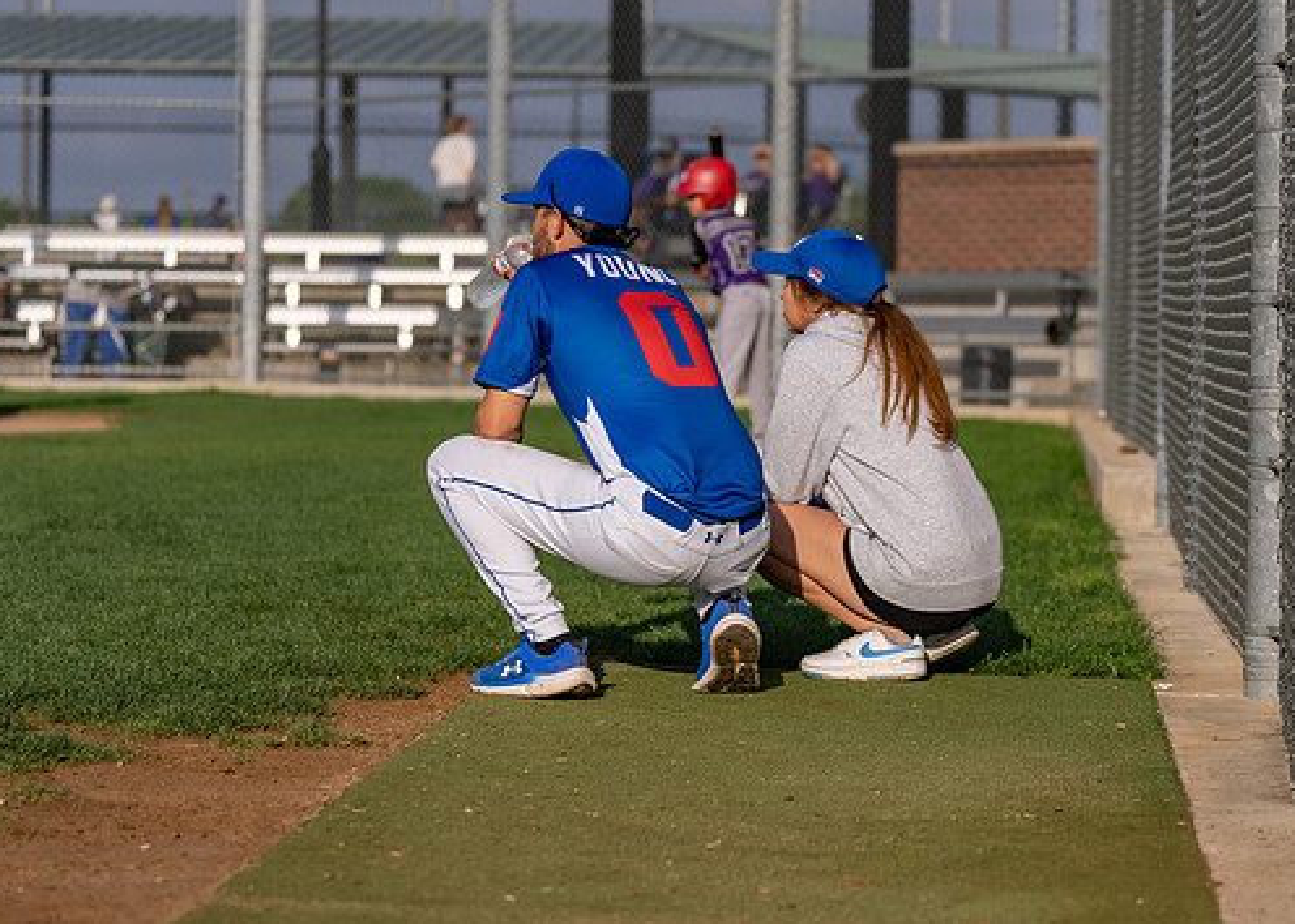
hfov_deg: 17.3
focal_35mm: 116
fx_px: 4265
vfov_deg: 12.4
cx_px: 763
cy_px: 430
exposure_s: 1/6400
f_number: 2.8
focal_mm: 75
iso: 250
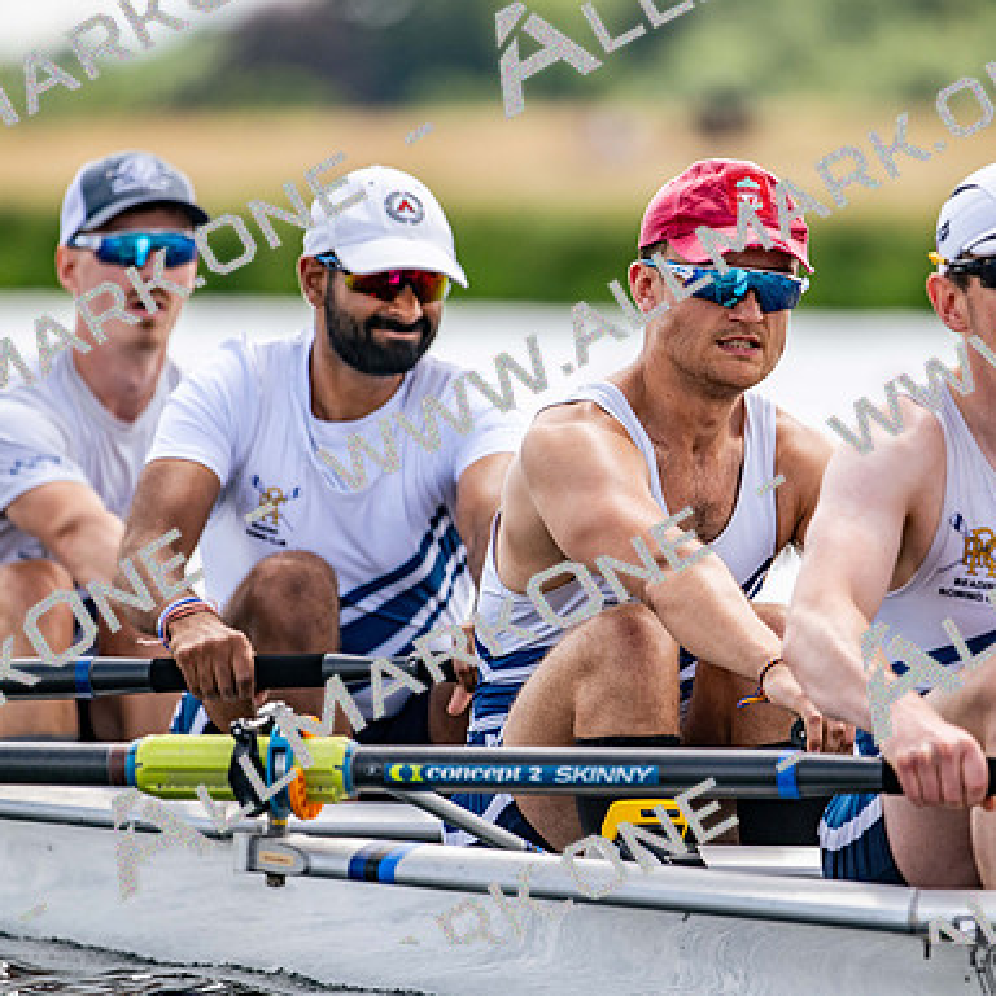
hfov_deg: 3.4
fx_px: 16700
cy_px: 499
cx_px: 638
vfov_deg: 3.4
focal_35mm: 513
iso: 400
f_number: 4.5
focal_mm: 400
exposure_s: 1/2500
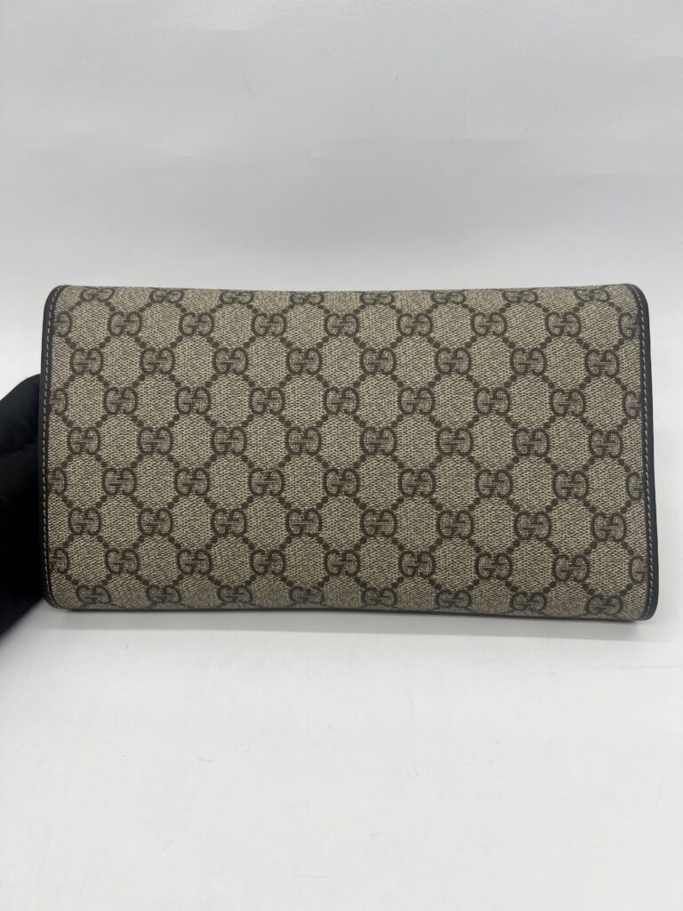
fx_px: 684
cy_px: 456
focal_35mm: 26
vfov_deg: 67.3
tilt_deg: -39.2
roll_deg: +1.9
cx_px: 342
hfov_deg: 53.1
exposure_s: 1/255
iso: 40
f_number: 1.5
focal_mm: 5.7
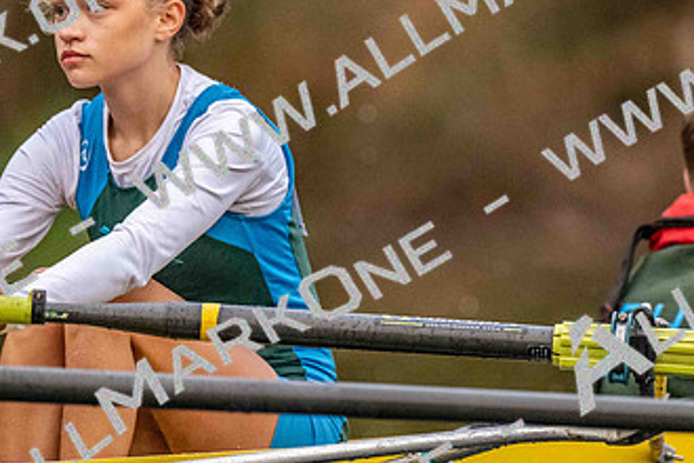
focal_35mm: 1055
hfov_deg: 2.0
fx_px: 20336
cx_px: 389
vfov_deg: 1.3
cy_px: 216
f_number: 4
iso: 7200
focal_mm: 600
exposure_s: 1/2500
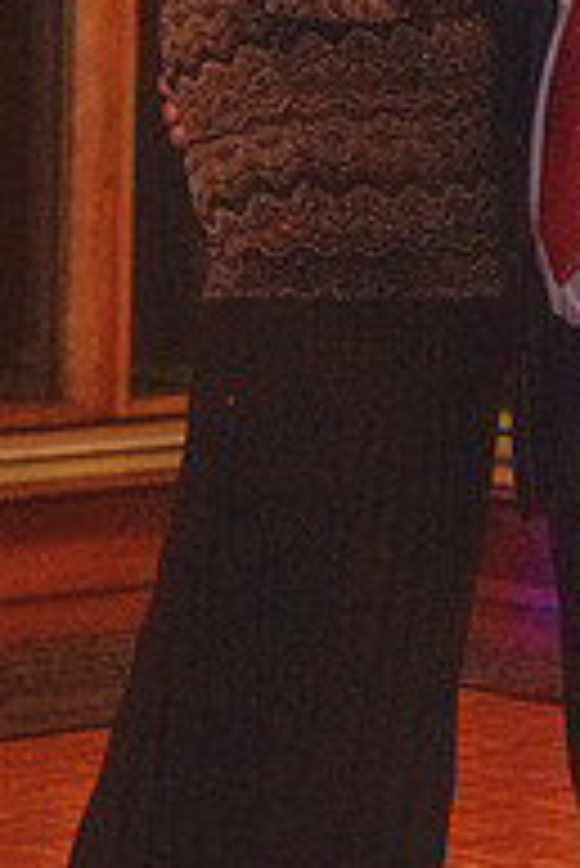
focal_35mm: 245
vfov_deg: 8.3
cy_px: -94
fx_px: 5910
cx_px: 423
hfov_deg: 5.6
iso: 6400
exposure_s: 1/60
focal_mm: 70
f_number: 4.5
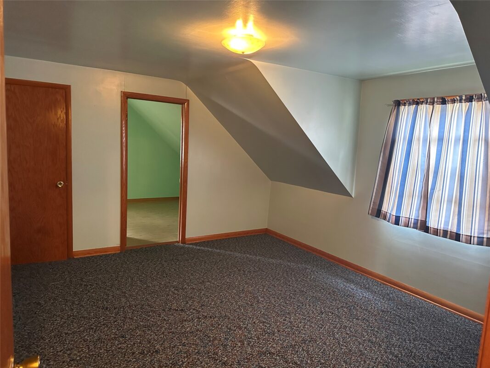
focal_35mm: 24
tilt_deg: -6.1
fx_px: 340
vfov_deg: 56.8
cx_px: 245
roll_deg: -3.3
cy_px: 184
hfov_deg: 71.6
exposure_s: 1/60
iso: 800
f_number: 1.78
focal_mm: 6.86
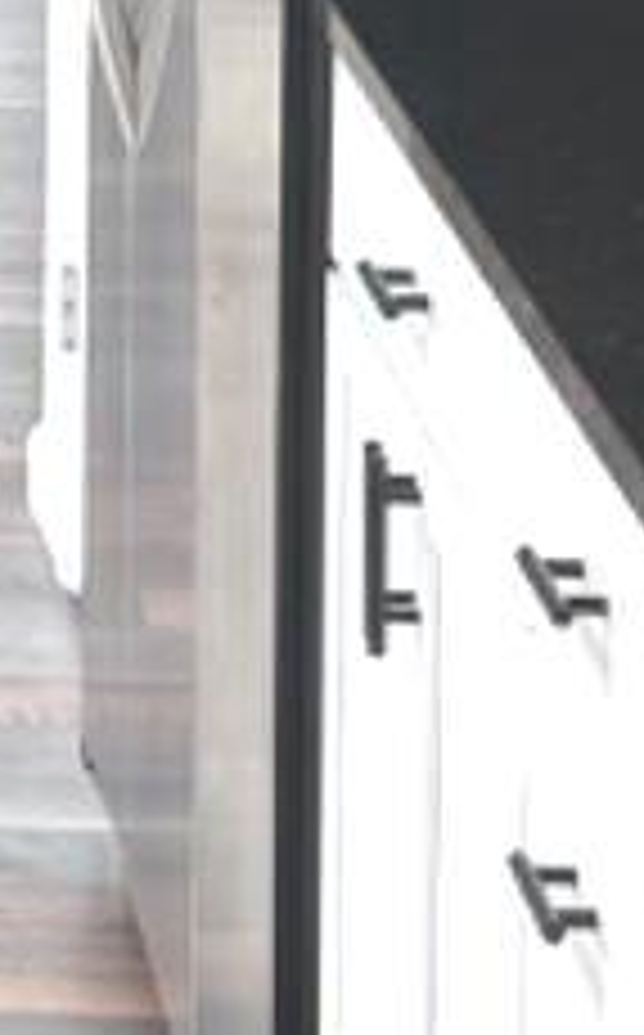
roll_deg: -0.3
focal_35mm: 227
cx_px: -869
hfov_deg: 5.6
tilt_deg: -6.8
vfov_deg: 9.0
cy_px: -526
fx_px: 6399
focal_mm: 6.76
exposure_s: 1/121
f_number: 1.78
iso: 50
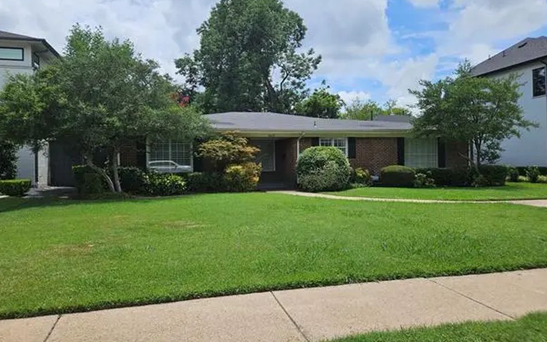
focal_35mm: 26
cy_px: 152
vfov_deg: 47.5
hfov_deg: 70.4
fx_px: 388
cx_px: 276
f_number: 1.8
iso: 25
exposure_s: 1/3390
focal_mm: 5.4
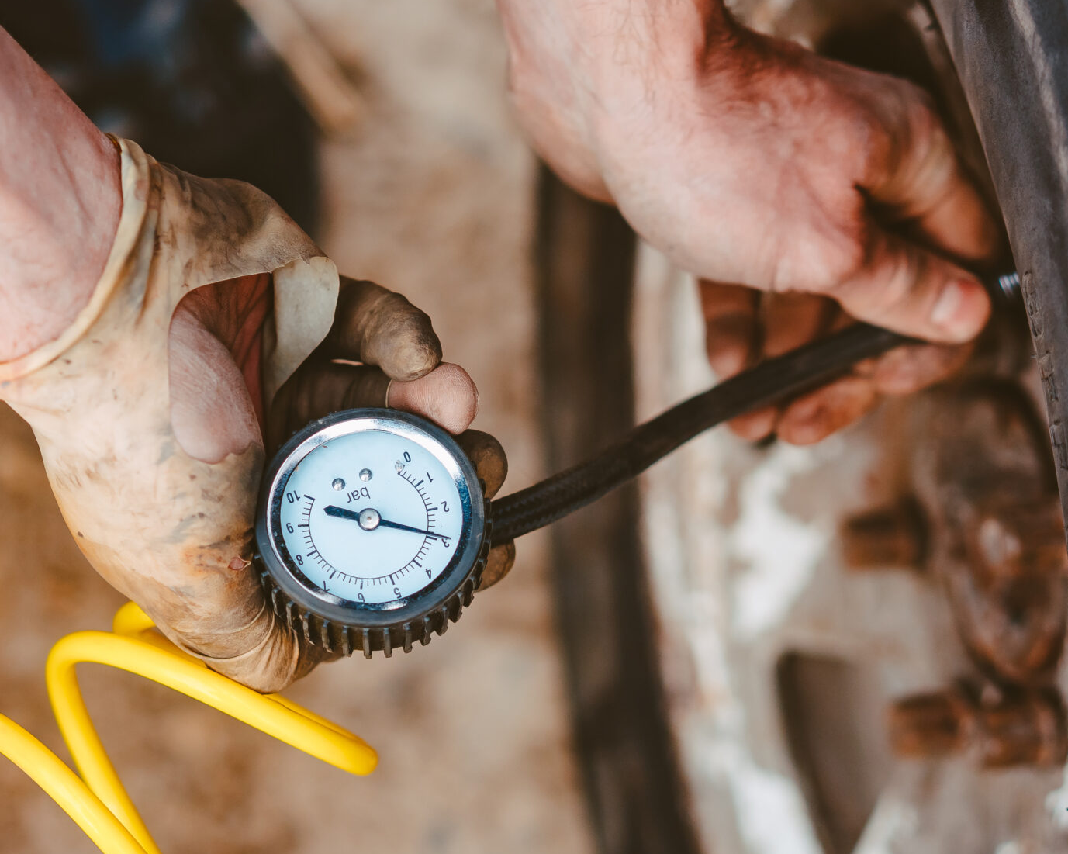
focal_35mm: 96
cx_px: 478
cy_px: 471
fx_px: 3034
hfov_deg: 20.0
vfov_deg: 16.0
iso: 400
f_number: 2.5
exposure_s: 1/800
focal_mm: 55
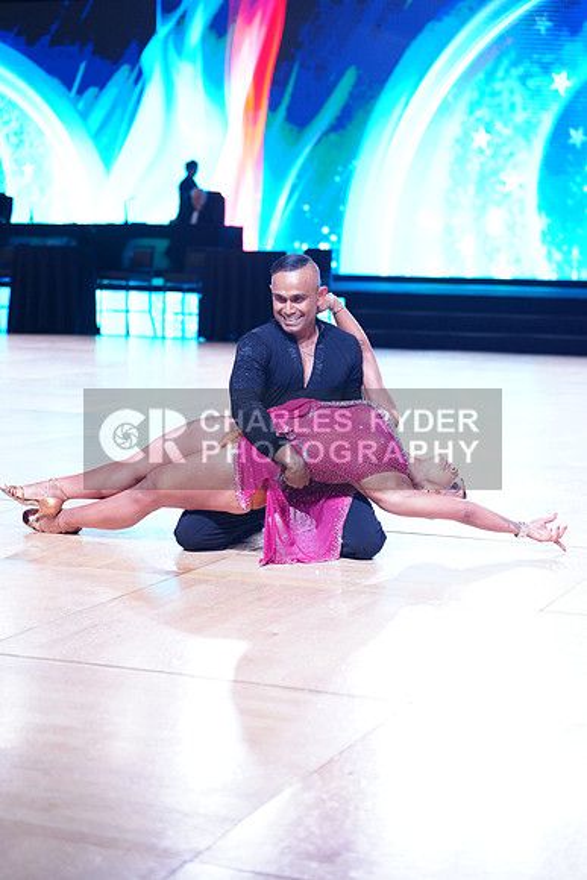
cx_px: 294
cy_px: 440
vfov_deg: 28.8
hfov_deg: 19.5
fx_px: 1711
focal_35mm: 70
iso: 1600
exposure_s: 1/500
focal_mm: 70
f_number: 2.8
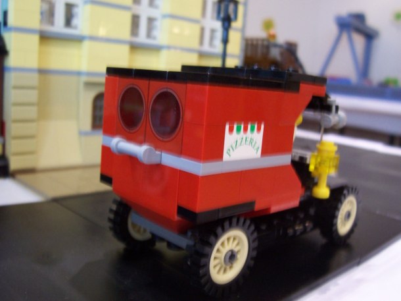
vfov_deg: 38.6
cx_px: 200
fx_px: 428
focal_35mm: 37
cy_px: 150
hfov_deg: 50.2
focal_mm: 5.6
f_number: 2.8
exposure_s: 1/8
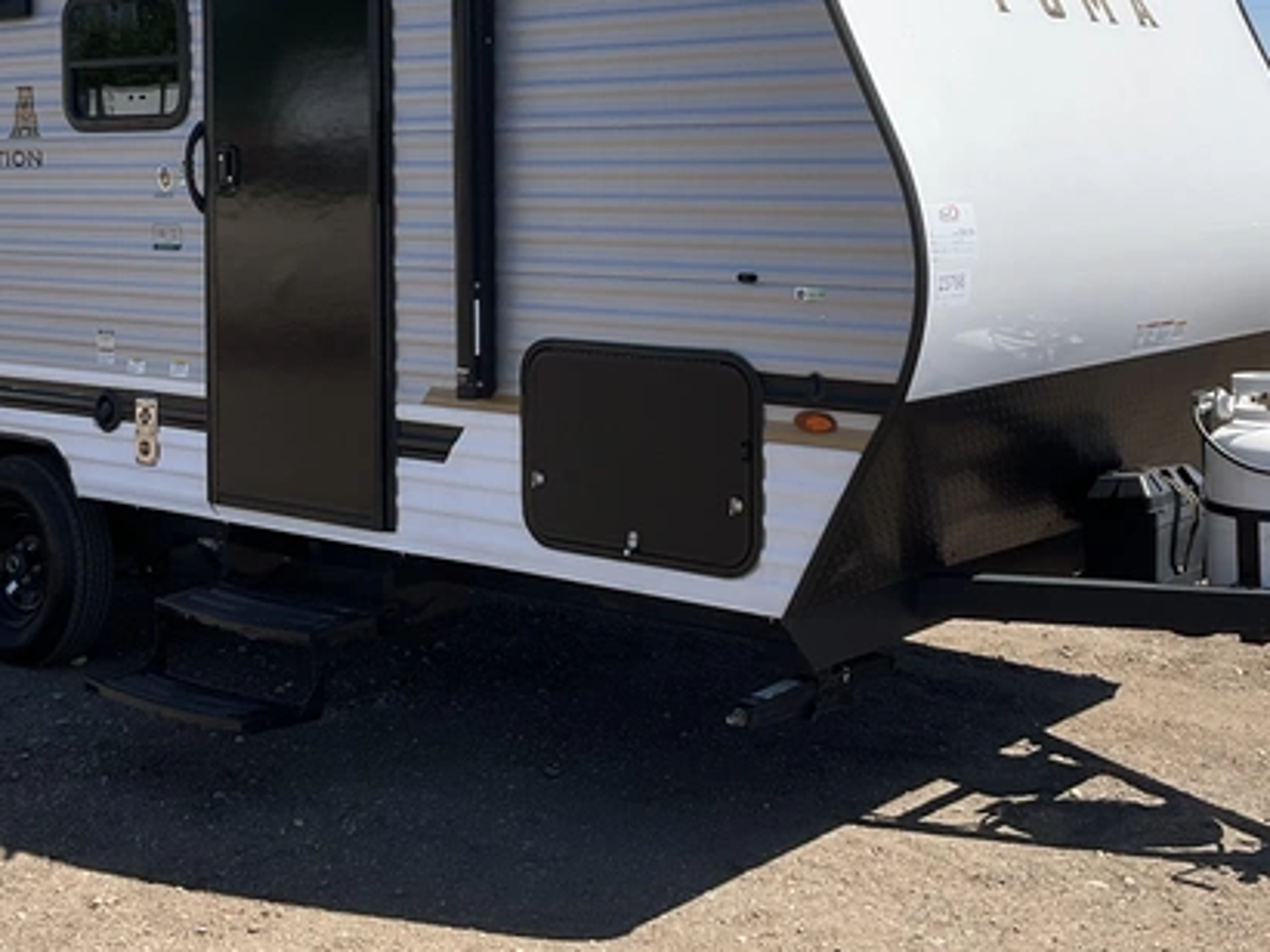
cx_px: 627
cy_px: 227
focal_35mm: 53
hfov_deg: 36.2
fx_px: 1944
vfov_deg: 27.1
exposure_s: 1/1626
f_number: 1.8
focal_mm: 3
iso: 25
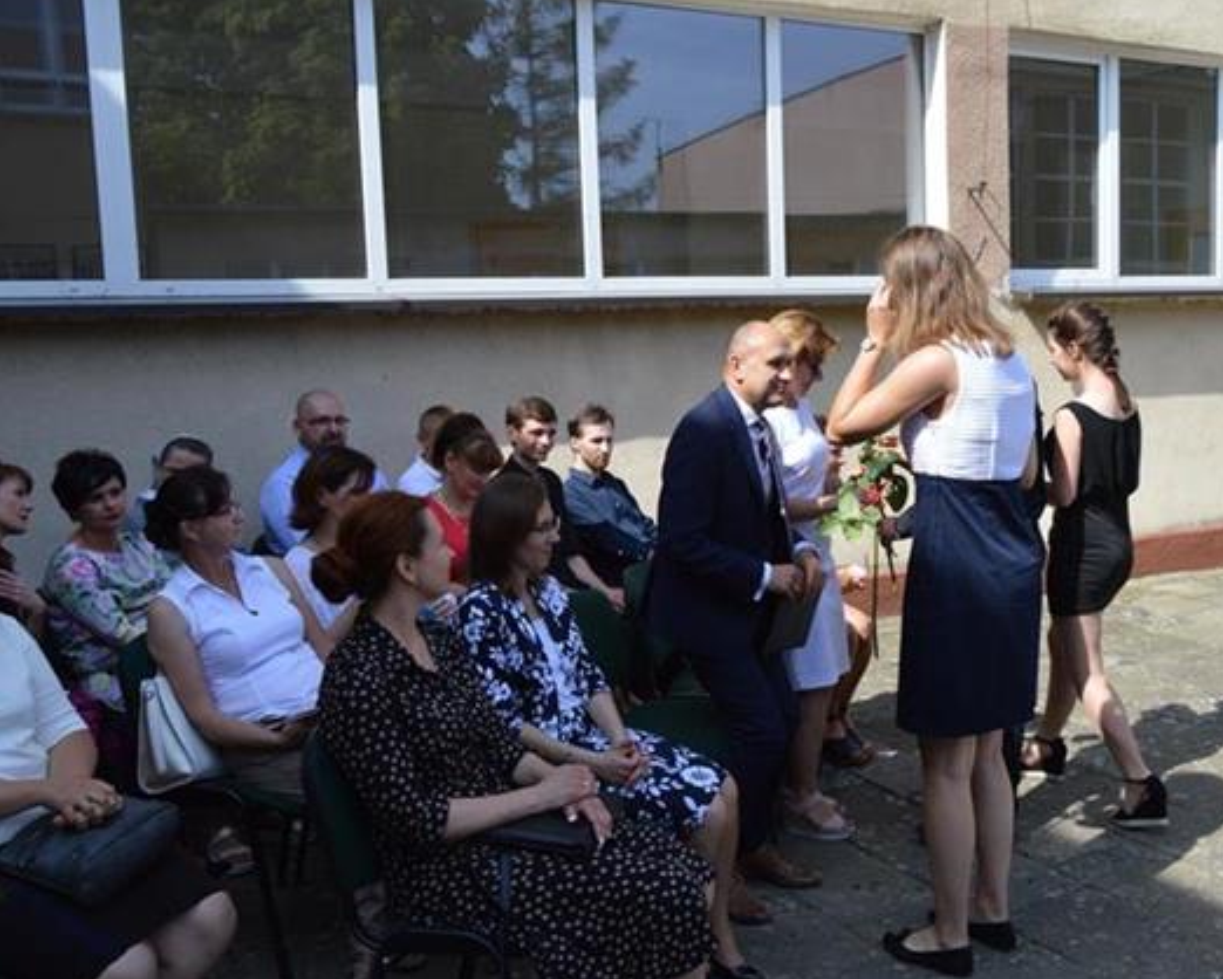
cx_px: 759
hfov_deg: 51.0
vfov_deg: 42.3
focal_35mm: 35
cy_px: 485
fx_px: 1267
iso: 100
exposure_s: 1/200
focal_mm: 20
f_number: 7.1
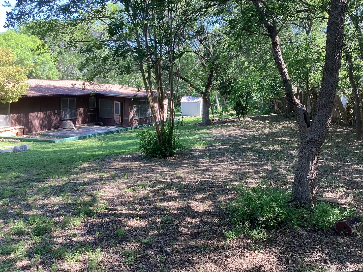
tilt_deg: -11.3
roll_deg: -1.8
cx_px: 182
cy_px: 136
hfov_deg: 58.4
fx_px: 325
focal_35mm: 31
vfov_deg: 45.4
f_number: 2.4
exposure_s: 1/100
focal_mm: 3.3
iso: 40
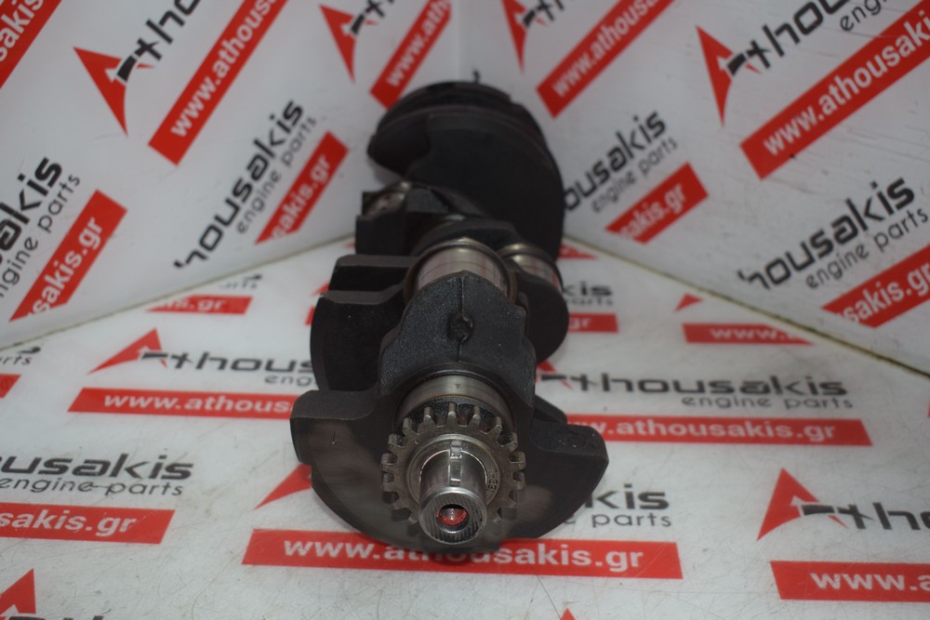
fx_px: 1163
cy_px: 310
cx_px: 465
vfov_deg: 29.9
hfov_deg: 43.6
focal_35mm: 45
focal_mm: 30
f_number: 5
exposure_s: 1/100
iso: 720
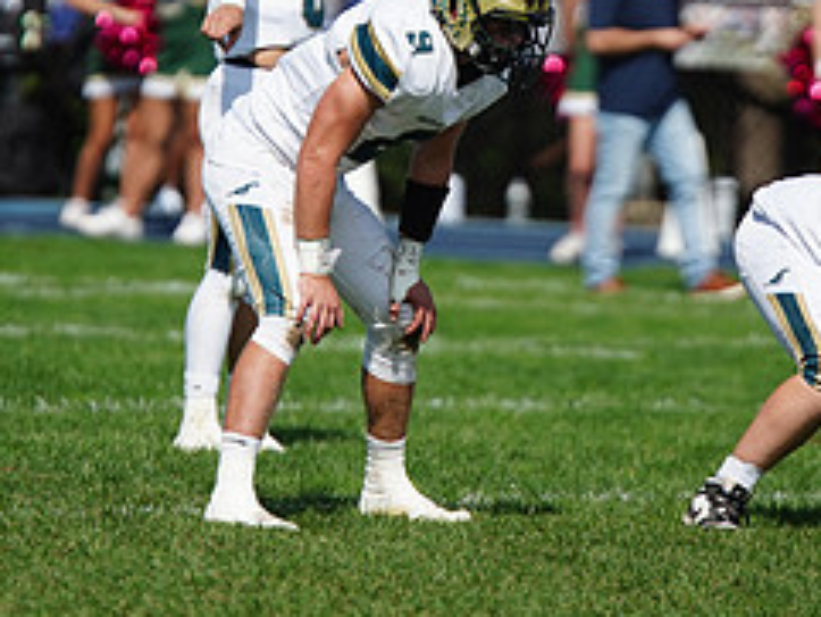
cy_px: 63
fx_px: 16468
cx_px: 412
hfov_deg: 2.9
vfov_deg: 2.1
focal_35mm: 694
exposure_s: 1/8000
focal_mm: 300
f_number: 2.8
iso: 400
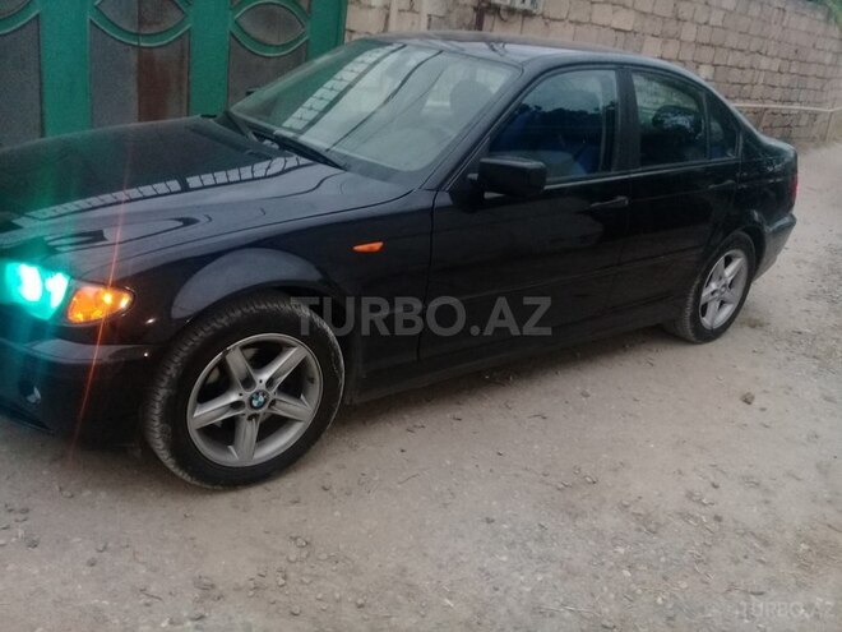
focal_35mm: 31
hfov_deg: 58.4
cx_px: 421
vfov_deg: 45.4
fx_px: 754
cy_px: 316
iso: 125
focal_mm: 3.3
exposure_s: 1/33
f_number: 2.2
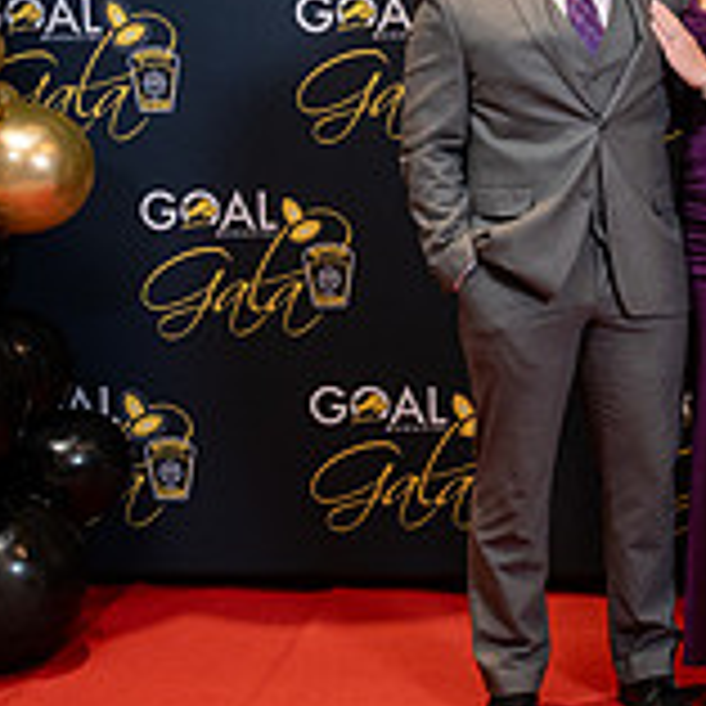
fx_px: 2215
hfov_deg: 17.7
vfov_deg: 17.8
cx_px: 692
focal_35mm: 96
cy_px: 55
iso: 1000
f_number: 2.8
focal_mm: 28
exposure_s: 1/160
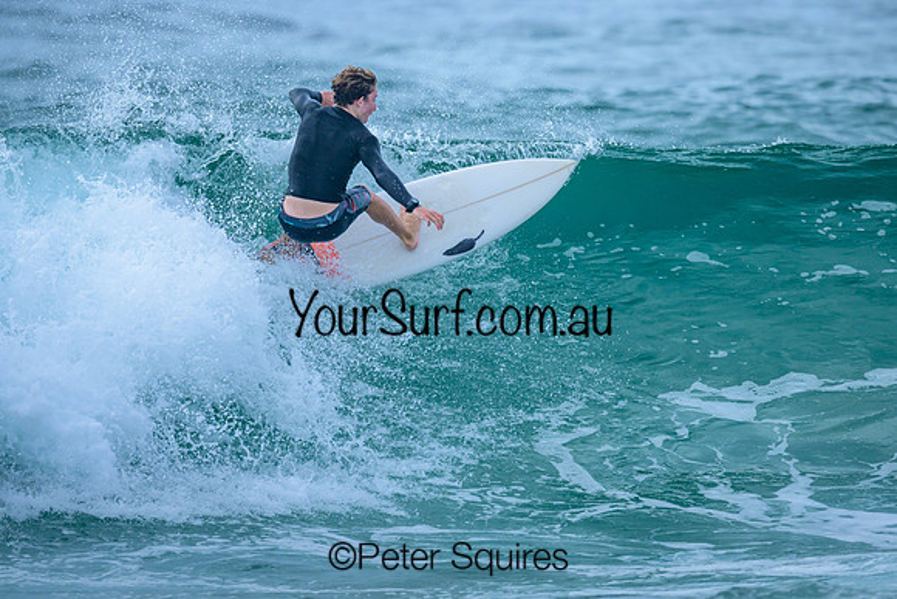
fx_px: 26741
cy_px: 227
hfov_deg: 1.9
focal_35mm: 1073
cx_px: 457
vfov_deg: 1.3
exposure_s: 1/3200
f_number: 6.3
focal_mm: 800
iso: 450
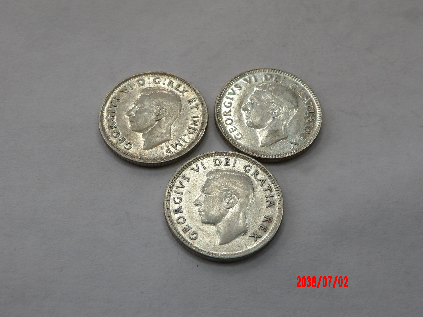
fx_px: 513
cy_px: 158
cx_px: 212
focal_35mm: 42
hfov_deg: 44.8
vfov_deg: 34.3
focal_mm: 7.6
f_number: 4.9
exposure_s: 1/97
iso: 100
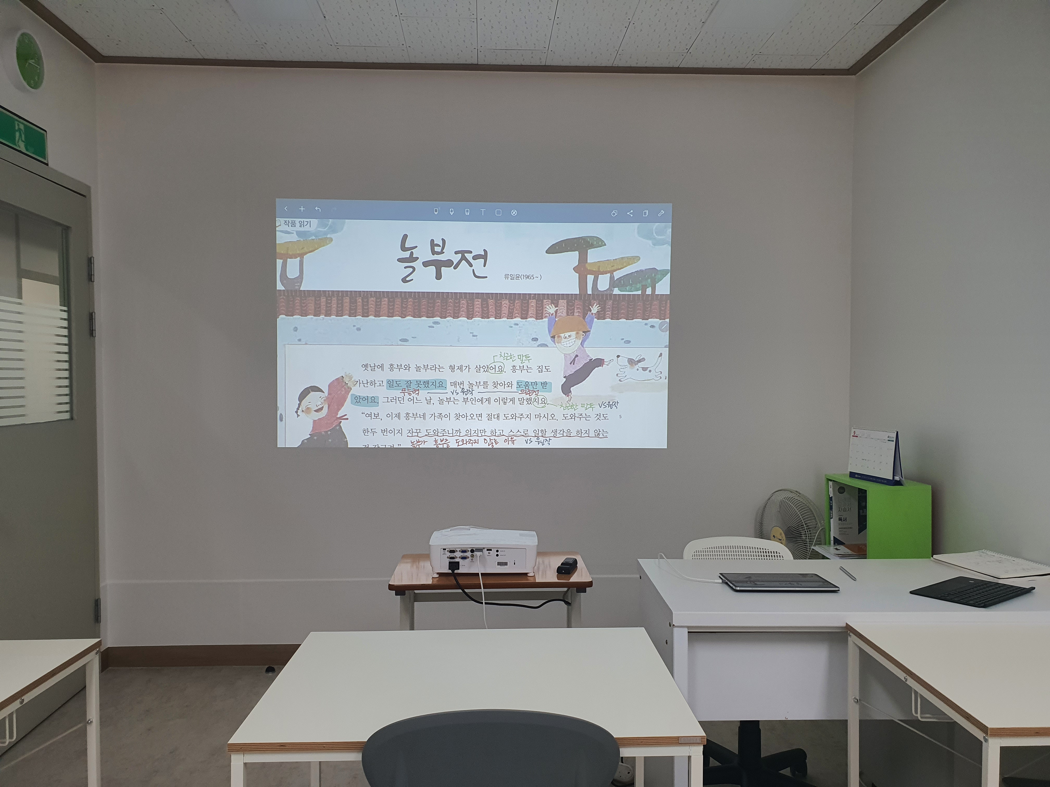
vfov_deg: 53.1
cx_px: 525
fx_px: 789
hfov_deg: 67.3
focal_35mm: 26
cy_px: 394
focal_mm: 4.3
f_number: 2.4
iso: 100
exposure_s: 1/120
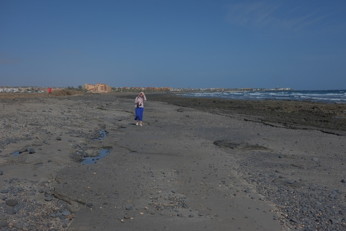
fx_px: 394
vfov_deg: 32.6
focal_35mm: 41
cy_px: 116
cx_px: 173
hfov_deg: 47.4
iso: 200
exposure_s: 1/2500
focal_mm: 27
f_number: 5.6
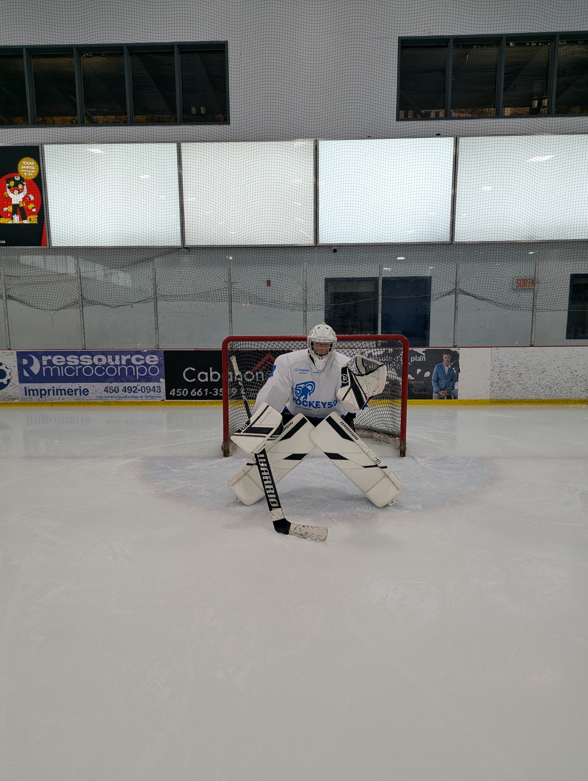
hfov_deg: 56.9
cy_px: 390
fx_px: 542
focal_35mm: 24
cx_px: 294
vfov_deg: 71.5
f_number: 1.85
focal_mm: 6.81
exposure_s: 1/104
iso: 50
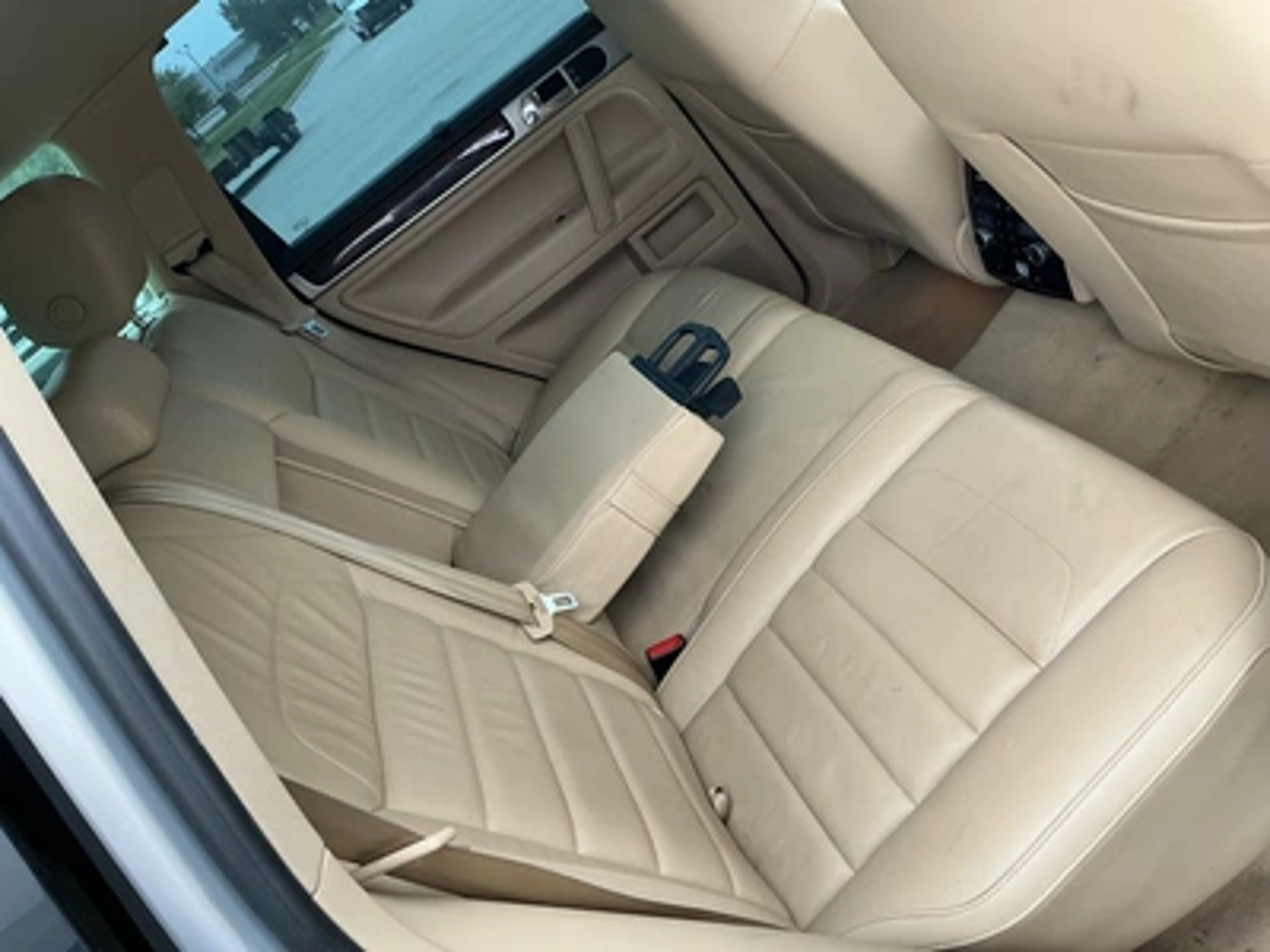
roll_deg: +40.6
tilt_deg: -26.6
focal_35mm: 28
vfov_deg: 49.7
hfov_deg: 63.4
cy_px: 476
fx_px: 1027
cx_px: 635
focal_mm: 3
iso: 64
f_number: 1.8
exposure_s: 1/122
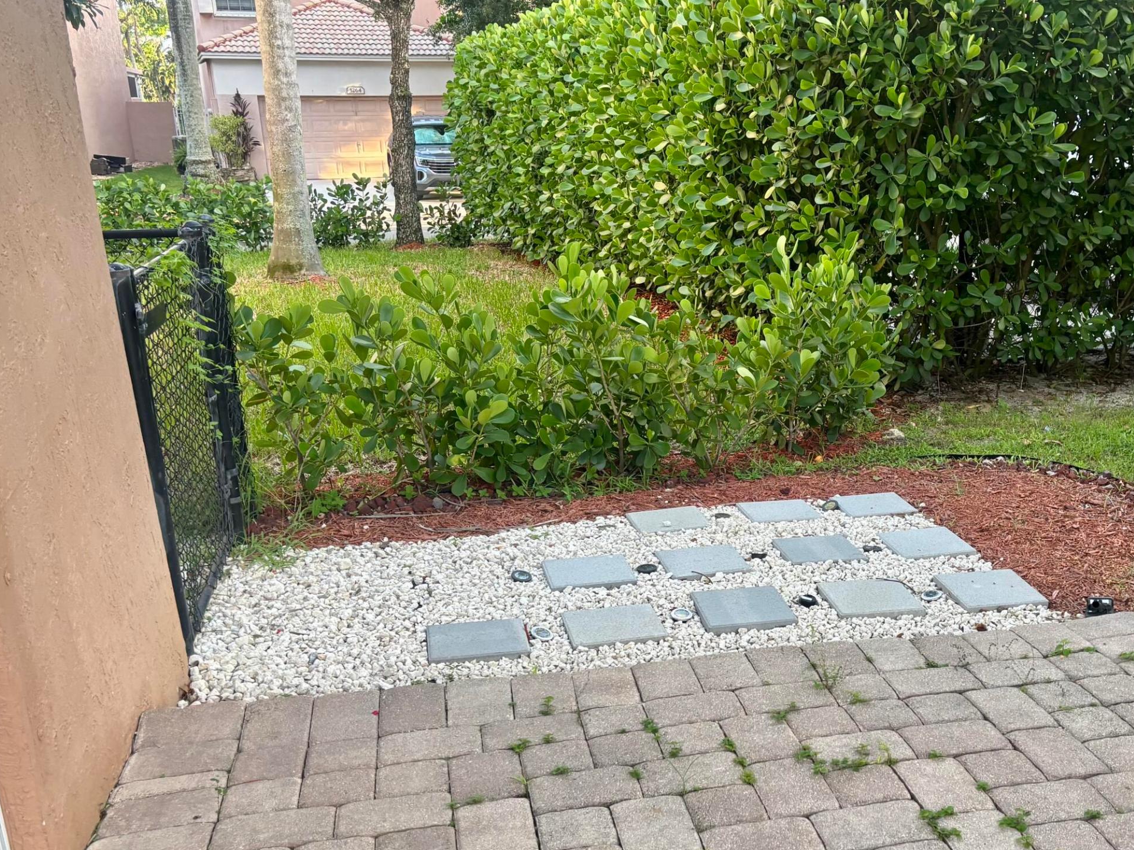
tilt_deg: -17.7
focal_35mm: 39
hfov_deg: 46.9
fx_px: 1278
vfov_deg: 36.6
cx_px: 781
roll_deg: +0.0
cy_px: 524
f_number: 1.6
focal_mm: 5.96
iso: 80
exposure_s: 1/121
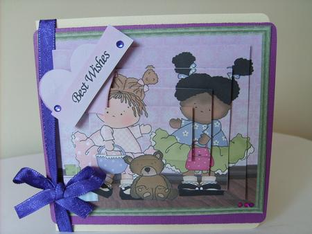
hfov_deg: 52.6
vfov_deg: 40.7
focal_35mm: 35
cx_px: 156
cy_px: 117
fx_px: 316
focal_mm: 5.8
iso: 50
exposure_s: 1/90
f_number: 2.8
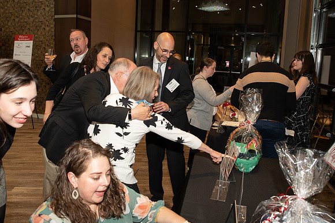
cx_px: 168
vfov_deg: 44.1
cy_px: 105
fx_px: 275
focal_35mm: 30
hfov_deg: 62.6
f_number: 4.5
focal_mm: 24
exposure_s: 1/160
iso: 1250
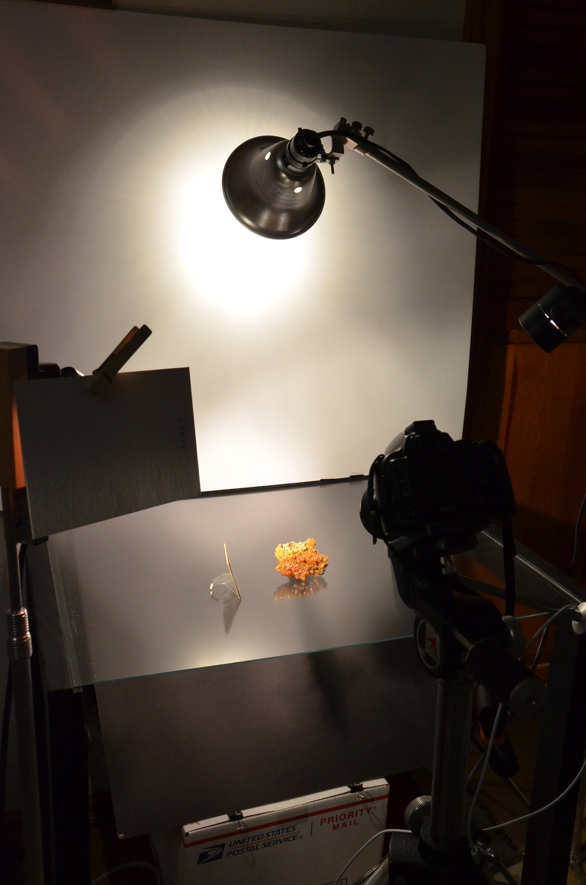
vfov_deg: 53.2
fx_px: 883
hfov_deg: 36.7
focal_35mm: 36
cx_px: 293
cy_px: 442
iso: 2000
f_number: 7.1
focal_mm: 24
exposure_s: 1/200
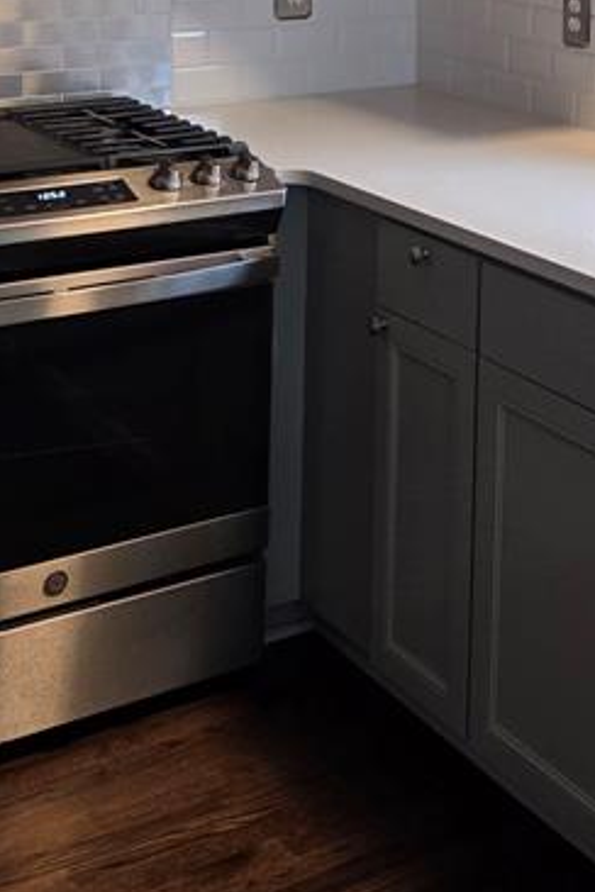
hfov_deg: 19.6
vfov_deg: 28.1
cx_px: 619
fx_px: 1661
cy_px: -24
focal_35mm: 67
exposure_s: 1/120
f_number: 1.8
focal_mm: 5.4
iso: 160
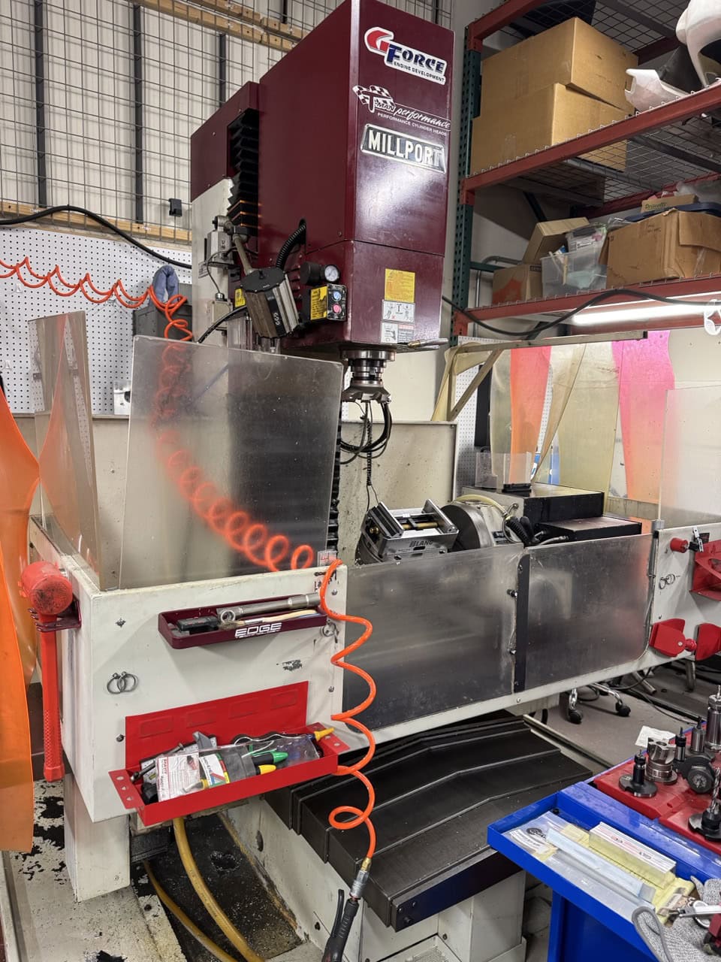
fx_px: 667
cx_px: 360
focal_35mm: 24
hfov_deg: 56.8
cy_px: 481
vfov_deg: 71.6
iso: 200
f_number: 1.8
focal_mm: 6.8
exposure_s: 1/60
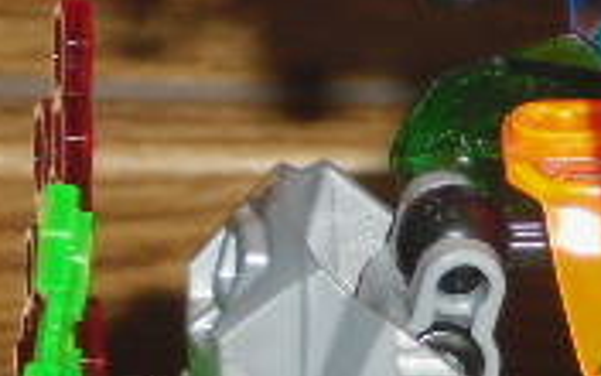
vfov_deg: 3.8
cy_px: 649
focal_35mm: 339
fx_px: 5553
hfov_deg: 6.1
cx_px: 1014
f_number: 5.1
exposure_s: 1/60
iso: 200
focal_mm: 15.7
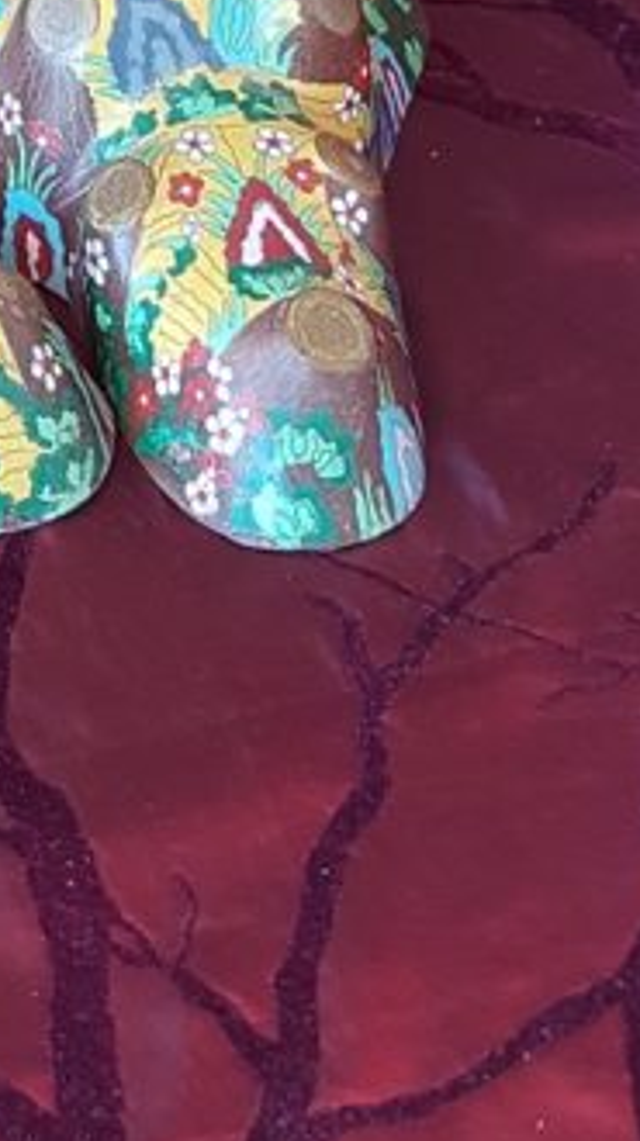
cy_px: -498
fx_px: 2662
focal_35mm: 88
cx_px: -211
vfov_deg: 21.0
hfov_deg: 13.2
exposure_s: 1/50
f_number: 1.7
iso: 100
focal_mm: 4.2
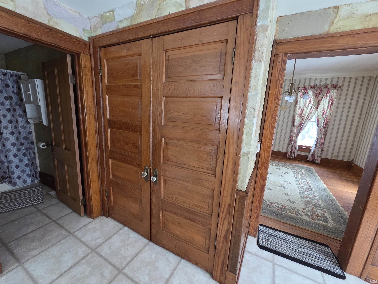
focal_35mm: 13
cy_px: 142
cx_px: 189
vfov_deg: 89.9
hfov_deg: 106.2
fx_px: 142
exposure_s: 1/60
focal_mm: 2.2
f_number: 2.2
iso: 800
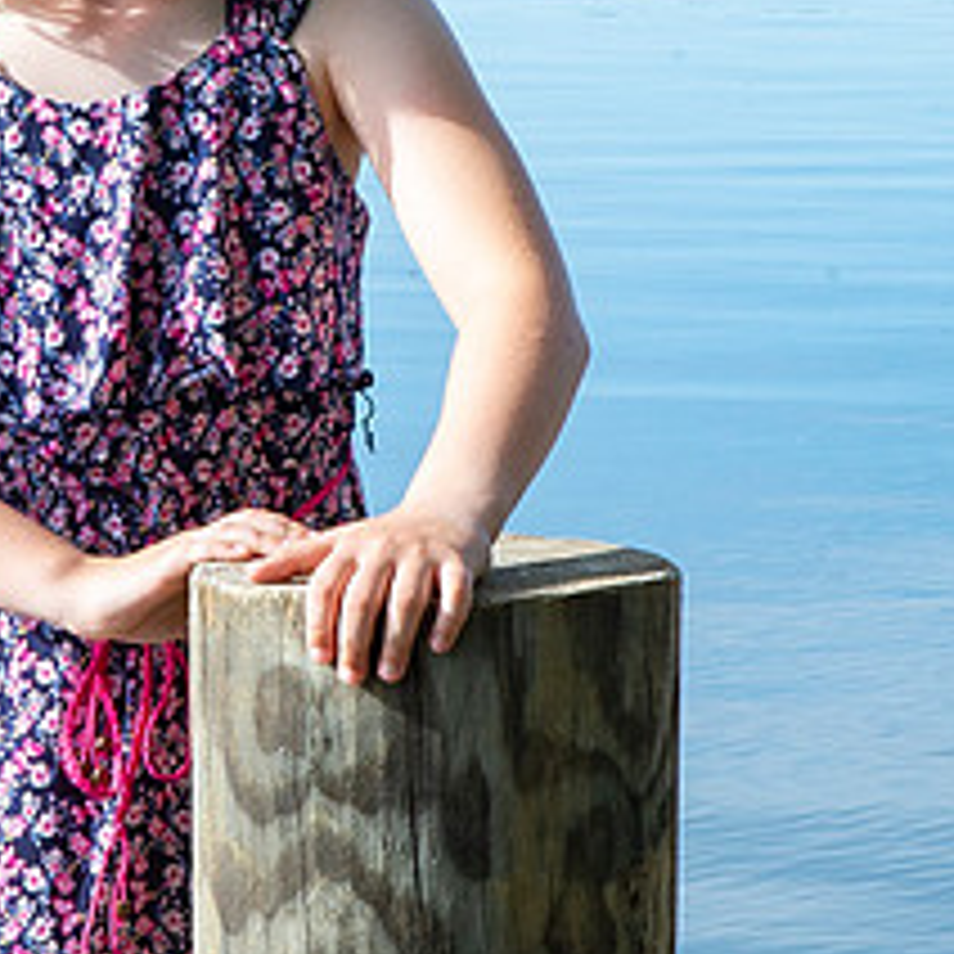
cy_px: 159
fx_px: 7421
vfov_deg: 7.3
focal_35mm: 238
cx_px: 72
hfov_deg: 7.3
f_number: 20
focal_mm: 70
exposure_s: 1/200
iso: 800
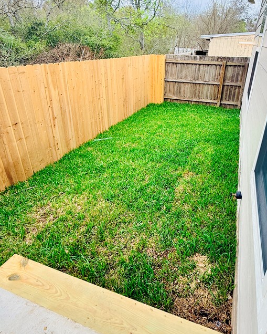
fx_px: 217
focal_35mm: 22
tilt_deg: -26.7
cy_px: 147
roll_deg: -1.6
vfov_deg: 74.7
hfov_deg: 62.6
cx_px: 159
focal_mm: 2.22
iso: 64
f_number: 2.2
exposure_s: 1/99
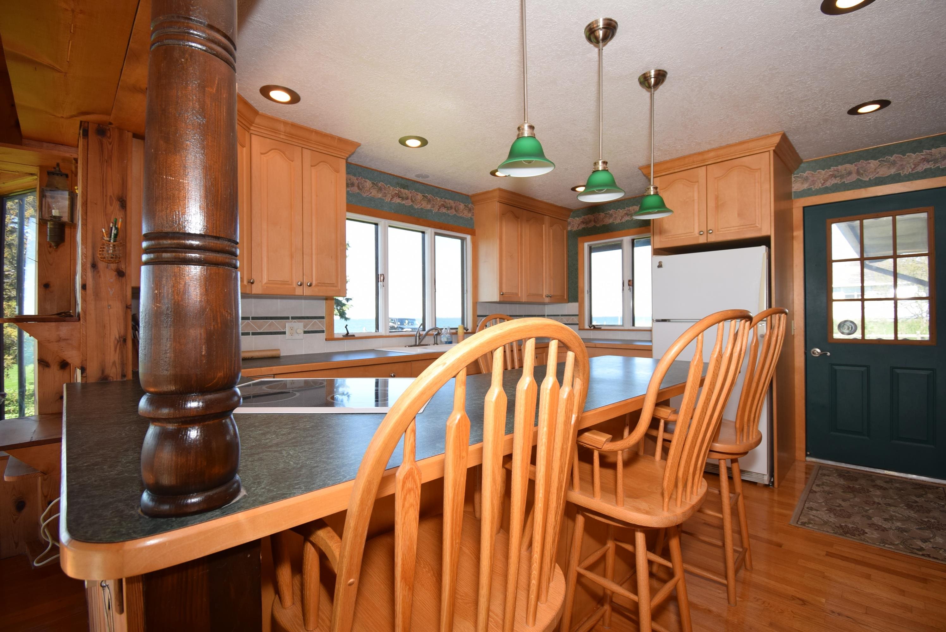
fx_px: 394
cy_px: 316
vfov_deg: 77.4
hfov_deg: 100.3
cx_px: 473
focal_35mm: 15
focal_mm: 10
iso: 320
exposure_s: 1/200
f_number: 5
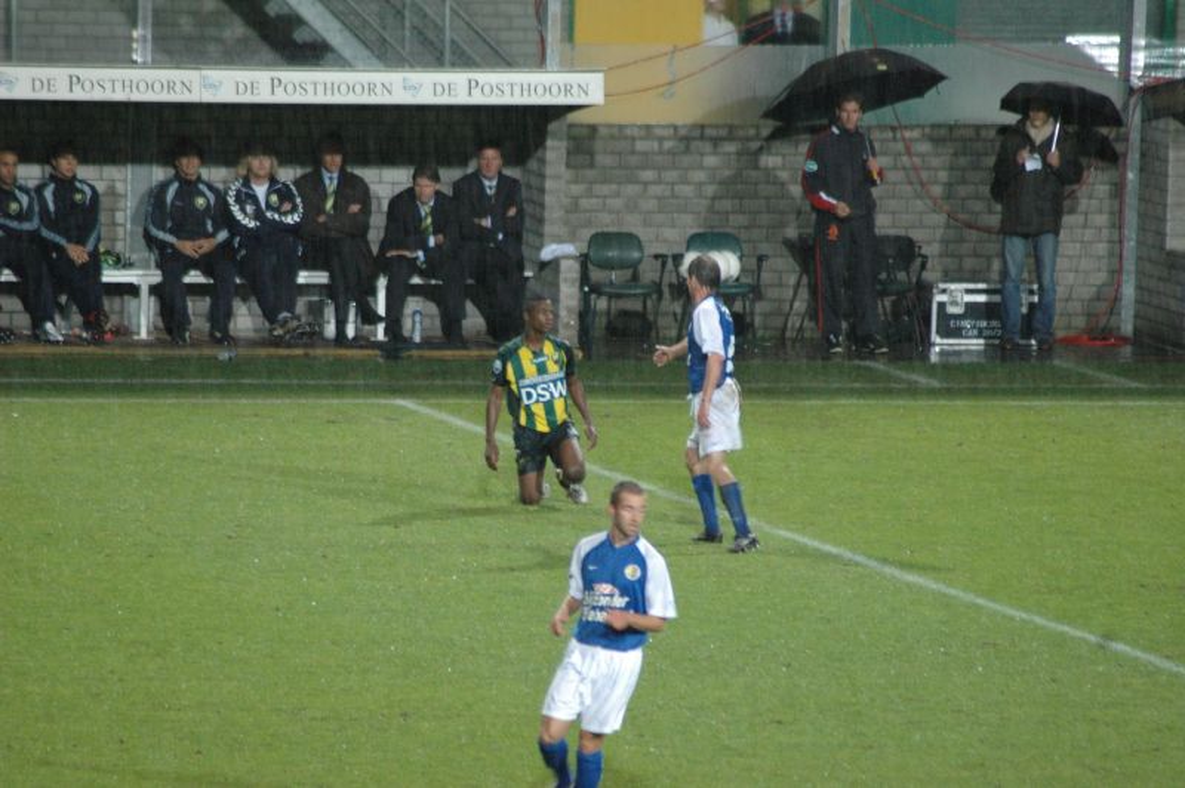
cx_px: 592
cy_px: 394
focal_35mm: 450
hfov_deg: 4.6
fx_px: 14800
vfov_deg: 3.0
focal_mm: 300
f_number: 5.6
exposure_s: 1/60
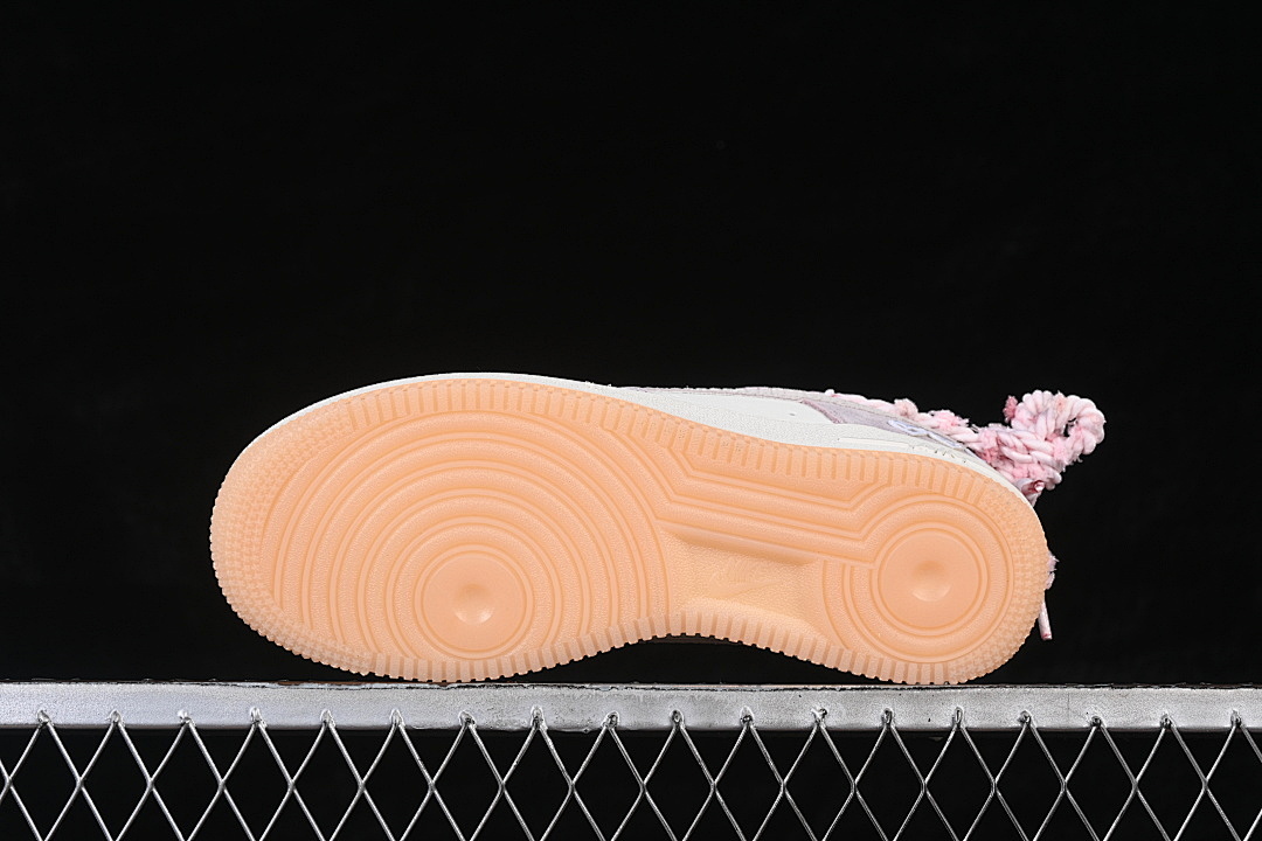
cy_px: 420
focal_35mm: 75
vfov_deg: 18.2
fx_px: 2629
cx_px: 631
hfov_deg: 27.0
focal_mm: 50
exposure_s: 1/80
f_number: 8
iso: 160
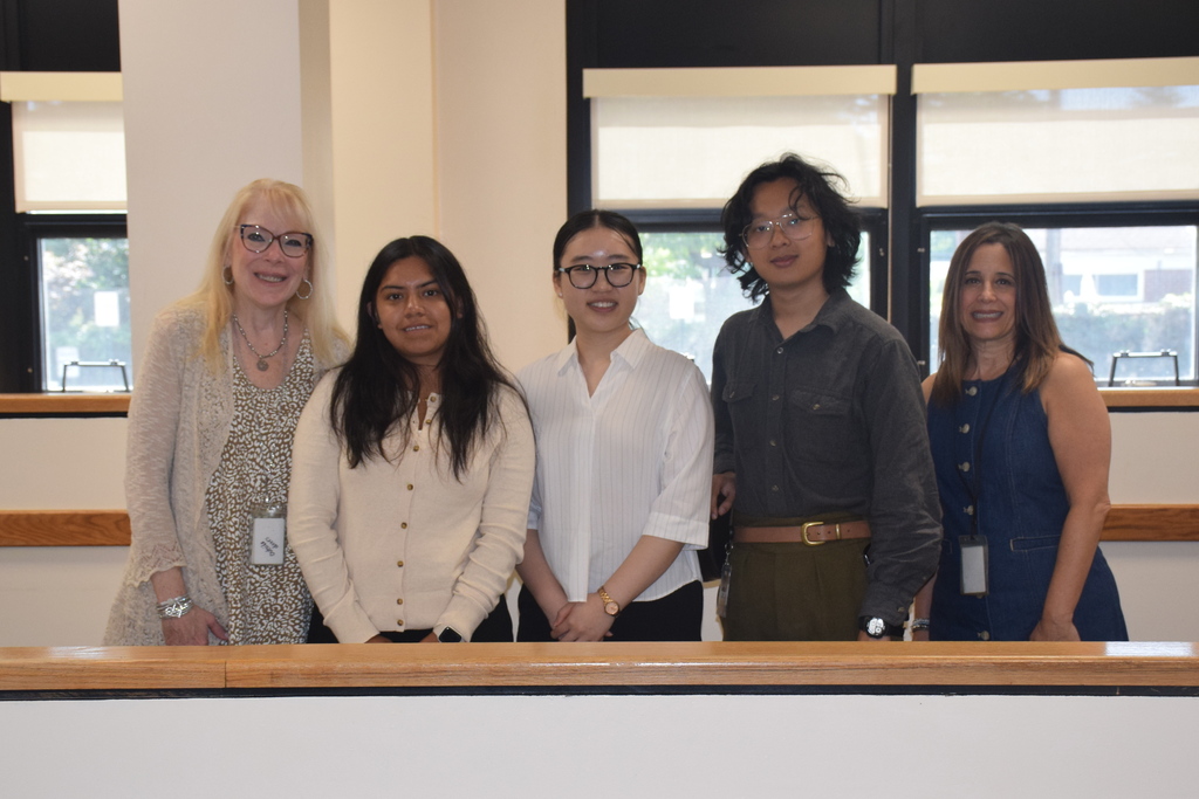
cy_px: 400
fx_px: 1599
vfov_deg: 28.1
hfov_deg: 41.1
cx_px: 600
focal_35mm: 48
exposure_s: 1/125
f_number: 5.6
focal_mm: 32
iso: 800
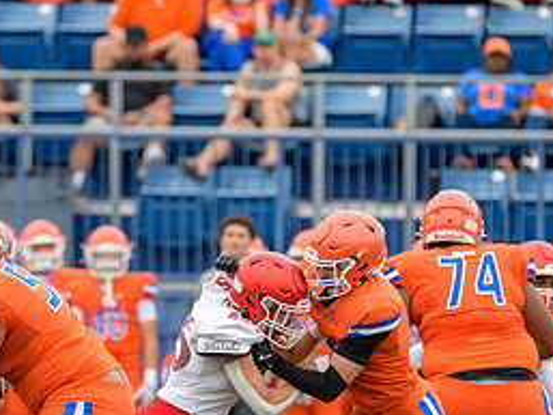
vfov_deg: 2.5
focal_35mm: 585
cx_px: 204
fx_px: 9350
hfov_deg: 3.4
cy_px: 324
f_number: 3.5
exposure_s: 1/800
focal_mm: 270
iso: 640
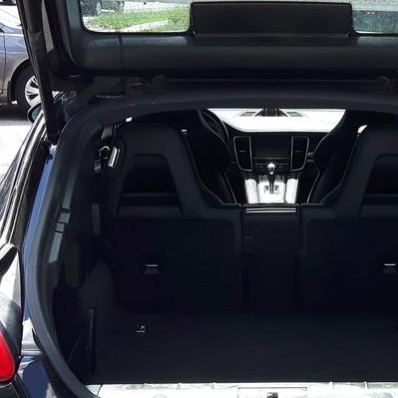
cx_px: 280
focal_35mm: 88
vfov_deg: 19.7
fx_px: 1145
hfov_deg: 19.6
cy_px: 217
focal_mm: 3.7
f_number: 1.9
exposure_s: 1/267
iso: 40
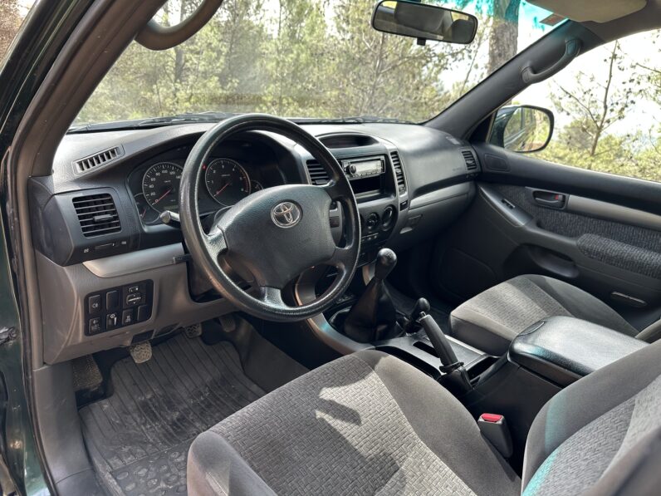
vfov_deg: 56.8
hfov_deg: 71.6
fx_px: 458
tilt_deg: -22.7
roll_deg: -0.9
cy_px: 248
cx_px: 330
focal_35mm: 24
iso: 80
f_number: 1.78
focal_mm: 6.86
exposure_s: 1/121
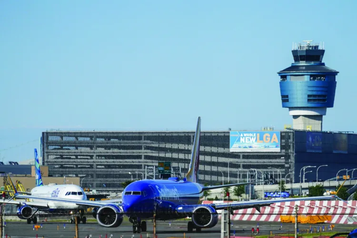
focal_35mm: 200
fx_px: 1983
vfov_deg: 6.9
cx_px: 178
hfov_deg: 10.3
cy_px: 119
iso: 1250
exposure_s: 1/32000
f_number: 2.8
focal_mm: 200
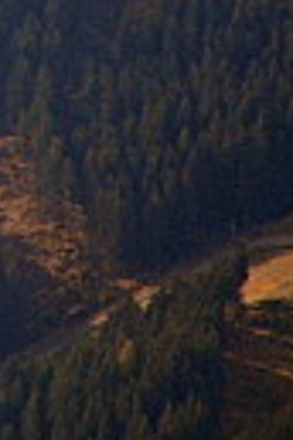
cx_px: -842
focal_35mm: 2368
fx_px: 28907
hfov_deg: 0.6
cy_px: -703
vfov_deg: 0.9
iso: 200
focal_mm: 200
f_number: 5.6
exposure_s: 1/500
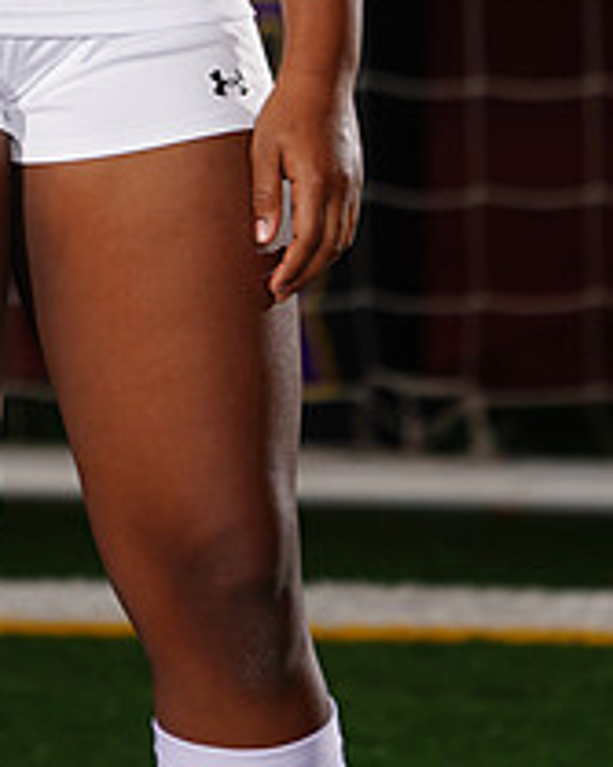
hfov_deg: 2.0
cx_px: -20
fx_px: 17770
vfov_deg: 2.5
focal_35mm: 783
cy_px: -283
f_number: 5.6
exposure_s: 1/200
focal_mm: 300
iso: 200
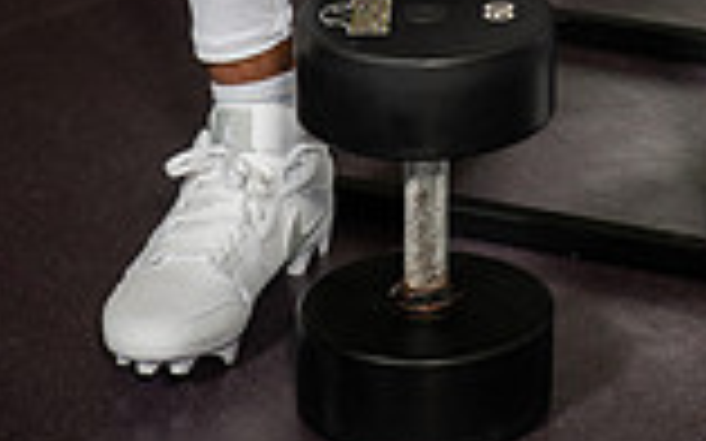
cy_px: -536
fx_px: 3097
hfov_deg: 12.9
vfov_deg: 7.7
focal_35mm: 161
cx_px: 648
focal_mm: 55
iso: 500
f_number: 5.6
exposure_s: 1/250
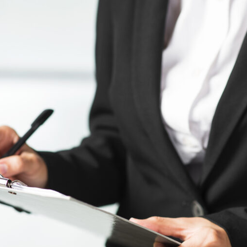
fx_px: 1179
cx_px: 116
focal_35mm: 146
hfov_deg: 12.0
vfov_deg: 12.0
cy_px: 139
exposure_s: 1/160
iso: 160
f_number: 3.5
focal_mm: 85
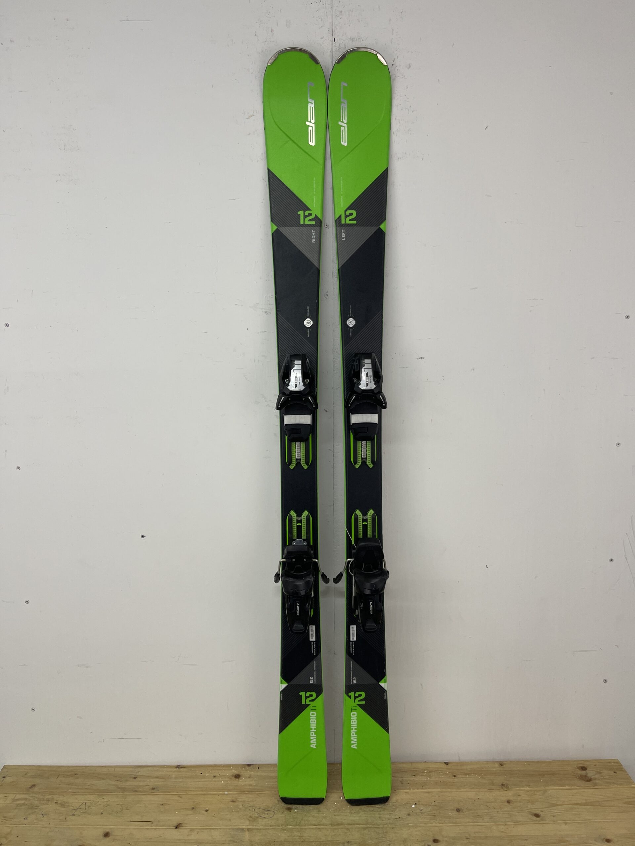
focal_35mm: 25
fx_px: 611
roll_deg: +0.5
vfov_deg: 69.4
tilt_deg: -7.9
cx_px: 318
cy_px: 423
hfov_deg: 54.9
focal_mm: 5.1
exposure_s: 1/100
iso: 100
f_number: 1.6
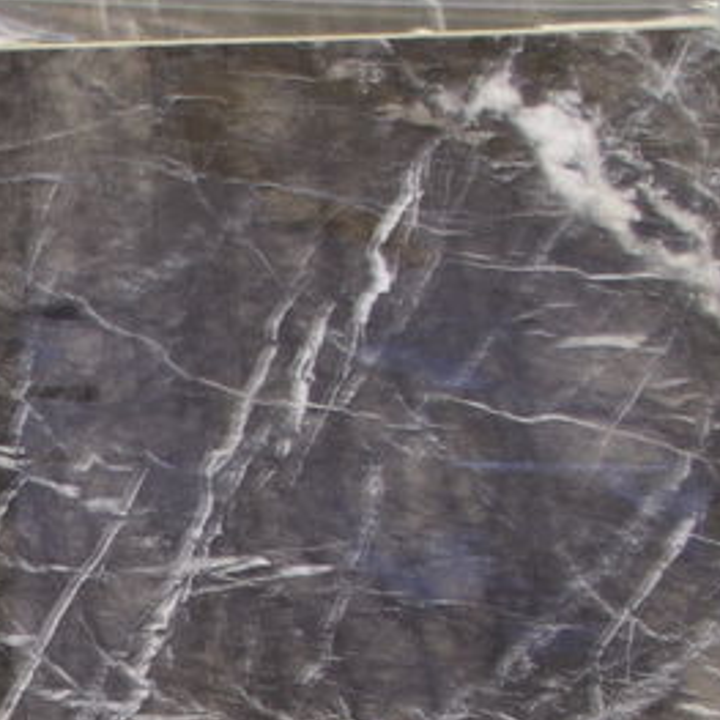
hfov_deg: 9.0
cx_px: -370
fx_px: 4448
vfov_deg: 9.1
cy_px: 953
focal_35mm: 189
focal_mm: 26.25
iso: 100
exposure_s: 1/1.67
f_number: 4
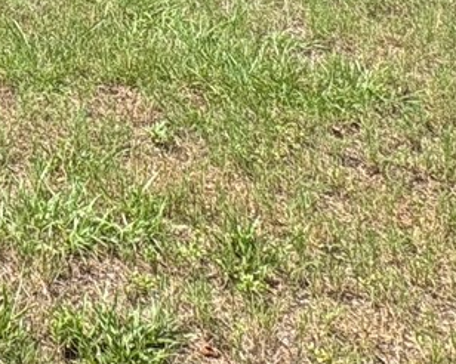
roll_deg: +0.1
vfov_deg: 16.5
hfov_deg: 22.9
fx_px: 958
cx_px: -184
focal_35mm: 71
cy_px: -361
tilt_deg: +2.4
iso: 64
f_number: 2.2
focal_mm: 2.22
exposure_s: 1/763
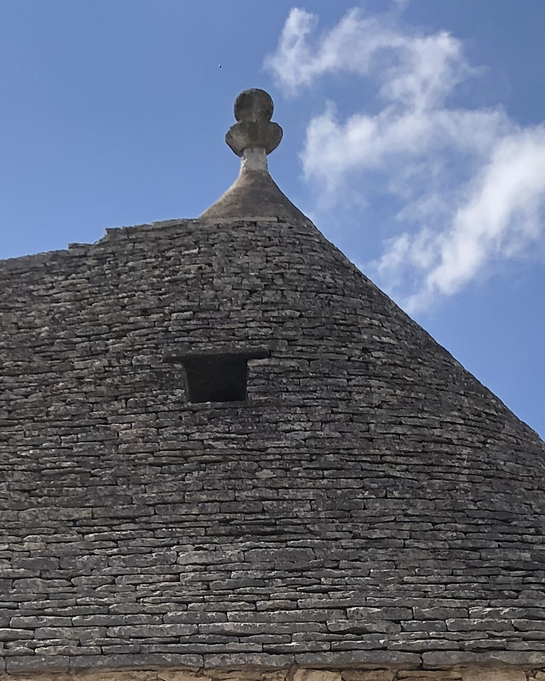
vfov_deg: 17.7
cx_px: 60
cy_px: 893
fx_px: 2036
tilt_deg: +12.9
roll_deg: +1.7
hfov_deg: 15.1
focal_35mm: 101
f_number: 1.8
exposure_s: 1/2525
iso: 25
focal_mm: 4
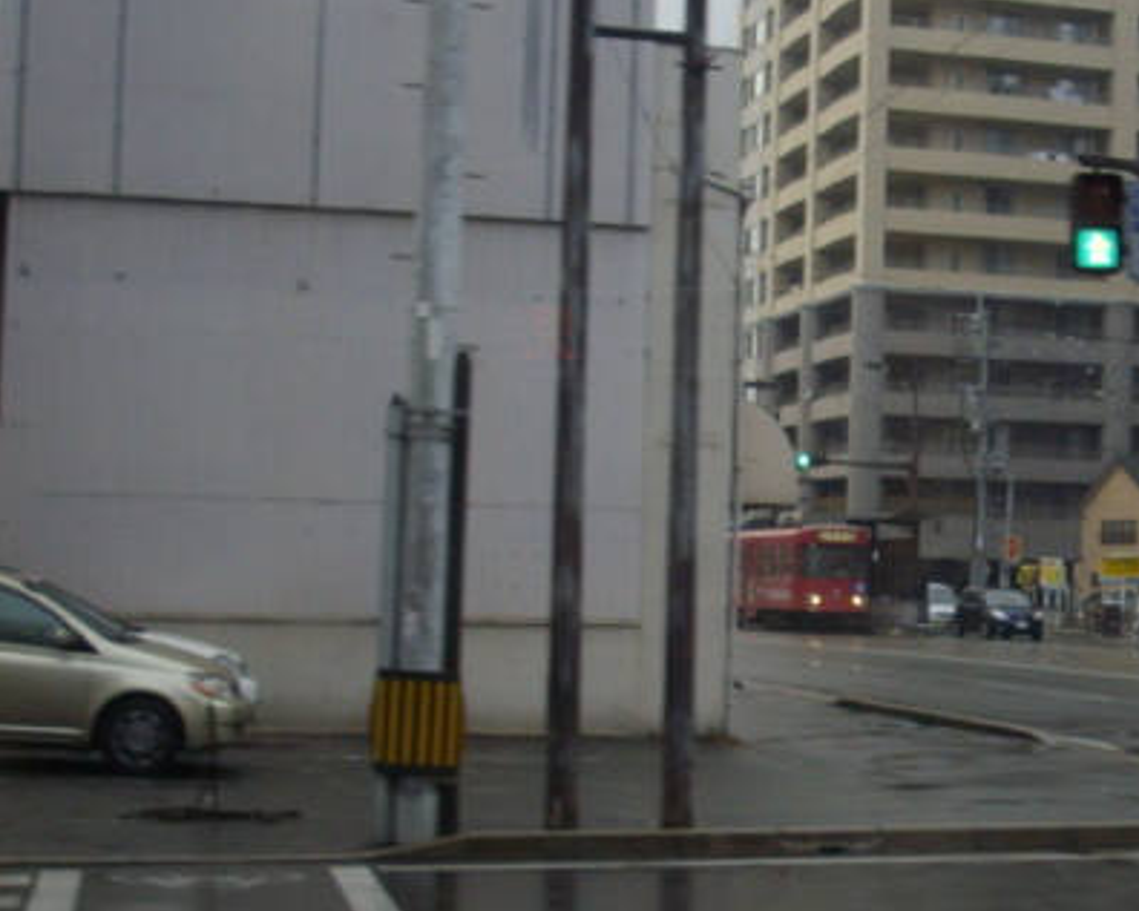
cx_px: 987
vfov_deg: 21.0
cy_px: 532
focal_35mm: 73
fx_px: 2461
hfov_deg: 25.4
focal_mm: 6.2
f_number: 2.8
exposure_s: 1/125
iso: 83
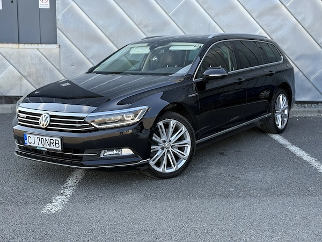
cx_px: 161
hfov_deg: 39.7
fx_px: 446
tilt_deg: -9.2
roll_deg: -0.9
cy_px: 121
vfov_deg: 30.3
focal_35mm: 48
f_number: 1.78
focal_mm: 6.76
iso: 64
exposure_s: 1/490
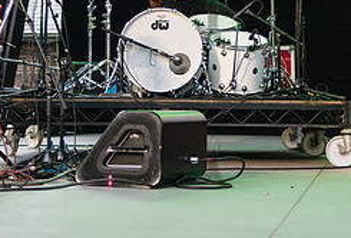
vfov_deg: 15.5
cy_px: 8
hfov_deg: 23.0
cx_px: 185
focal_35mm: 88
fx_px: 862
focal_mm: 35
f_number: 2
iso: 500
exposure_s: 1/1000
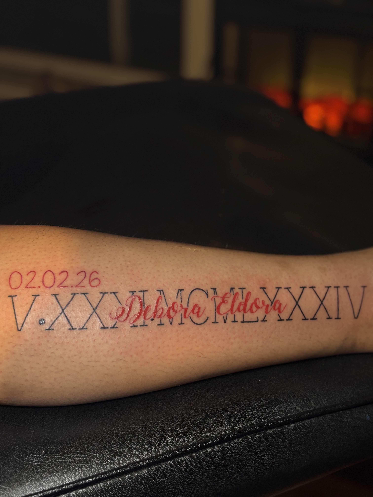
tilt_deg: -32.1
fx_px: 747
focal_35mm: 52
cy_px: 248
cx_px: 186
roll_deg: -1.8
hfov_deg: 28.0
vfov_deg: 36.8
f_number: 1.6
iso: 125
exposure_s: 1/60
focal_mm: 5.96
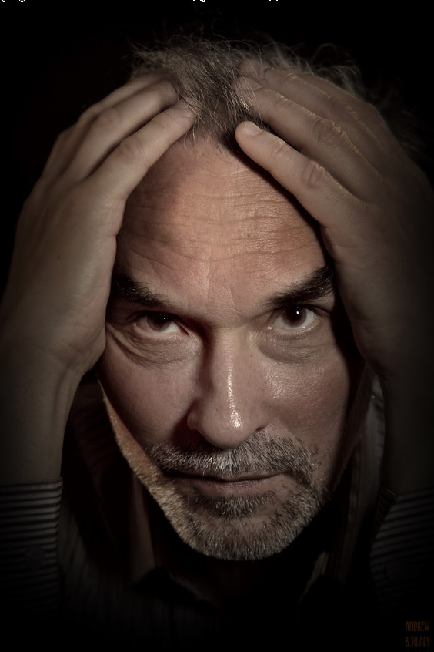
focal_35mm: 66
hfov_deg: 20.6
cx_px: 205
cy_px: 321
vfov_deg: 30.5
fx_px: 1193
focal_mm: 62
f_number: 4.5
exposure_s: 1/80
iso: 1600
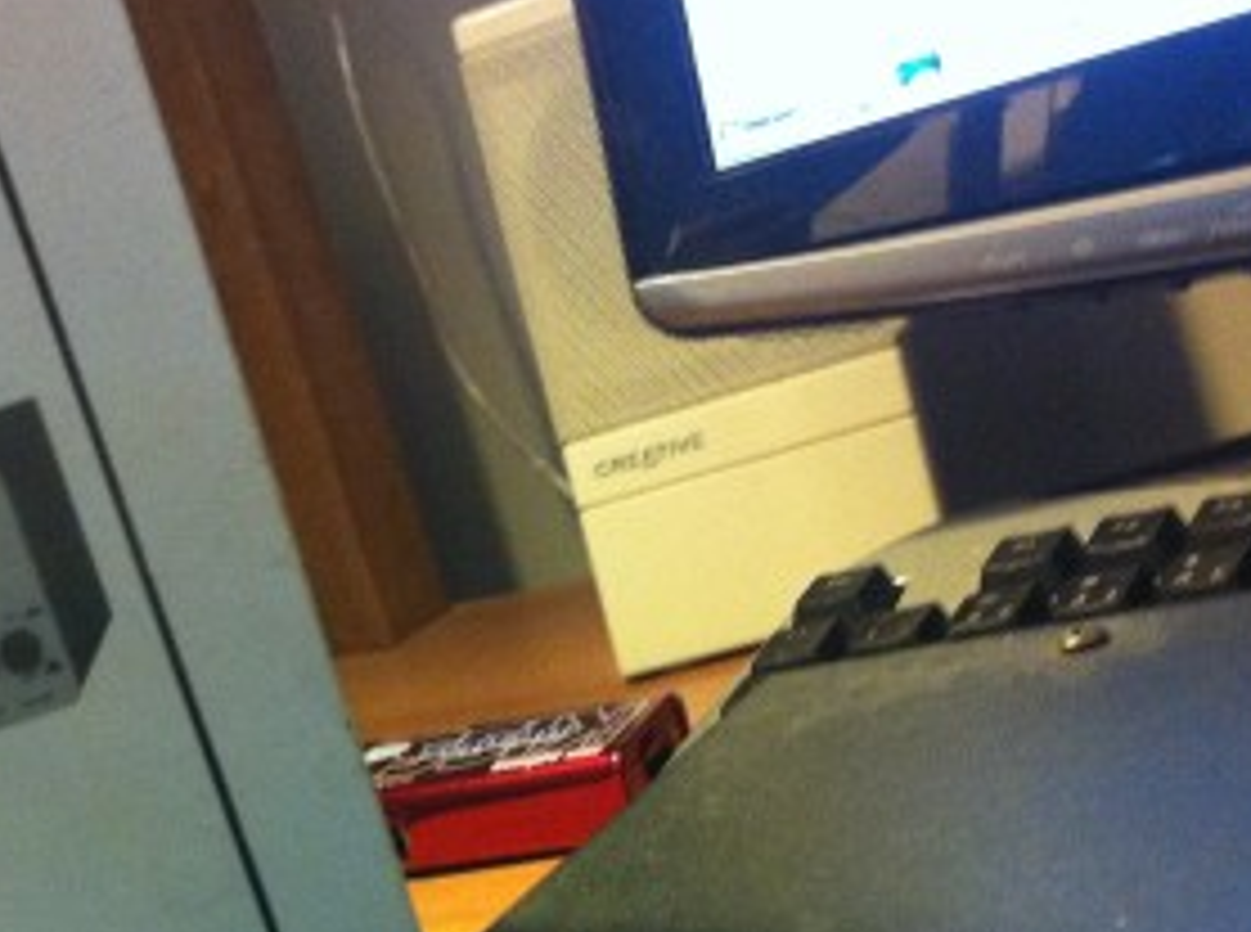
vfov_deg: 17.5
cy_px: 1036
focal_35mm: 81
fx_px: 2920
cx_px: 236
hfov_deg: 23.8
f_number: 2.8
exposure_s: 1/17
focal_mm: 3.85
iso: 320
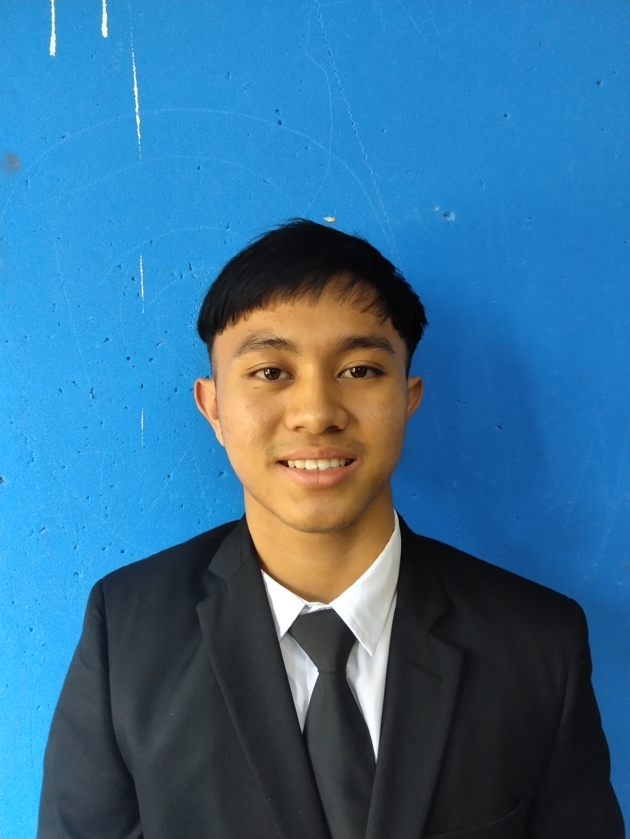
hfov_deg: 53.1
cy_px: 420
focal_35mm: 26
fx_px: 631
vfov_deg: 67.3
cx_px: 315
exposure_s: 1/100
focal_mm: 2.78
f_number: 2
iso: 226
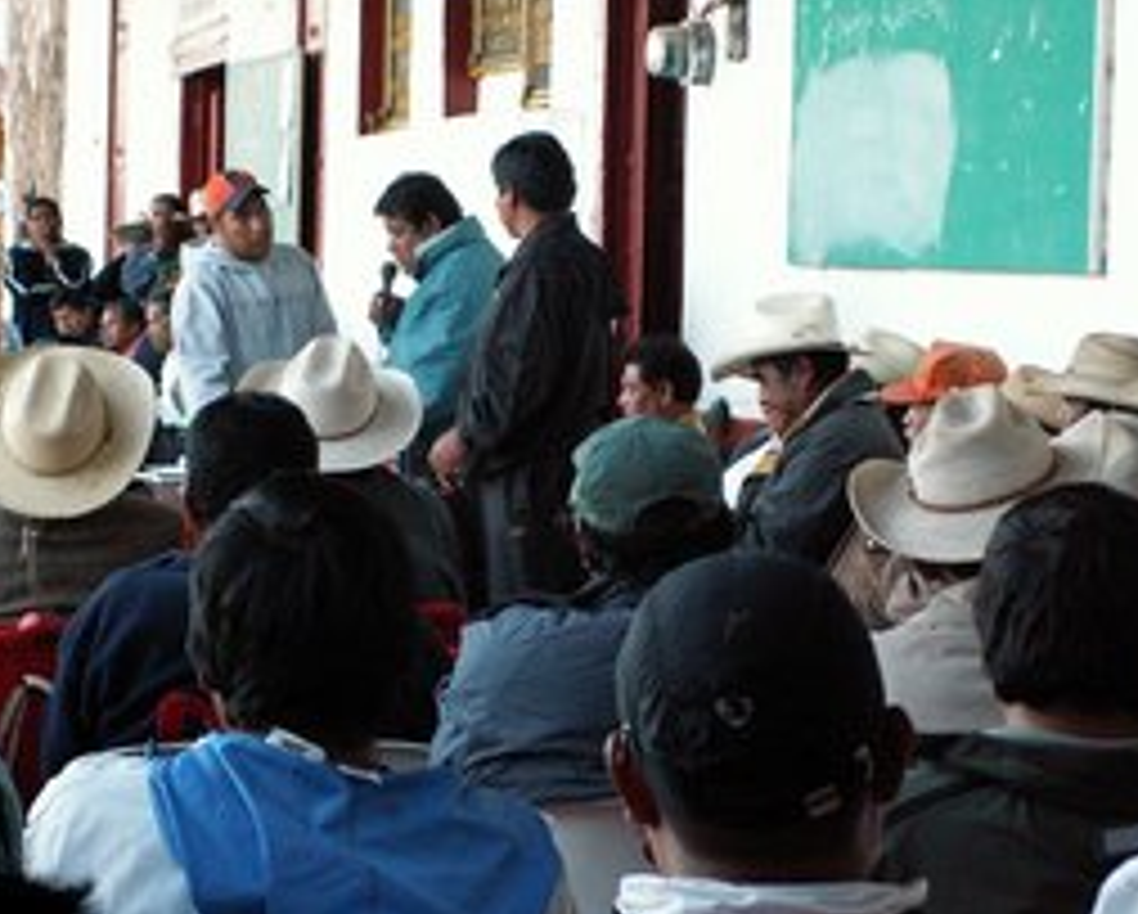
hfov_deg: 15.3
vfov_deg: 12.3
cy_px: 509
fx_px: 4249
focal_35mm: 126
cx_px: 551
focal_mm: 13.98
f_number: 3.5
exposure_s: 1/50
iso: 160
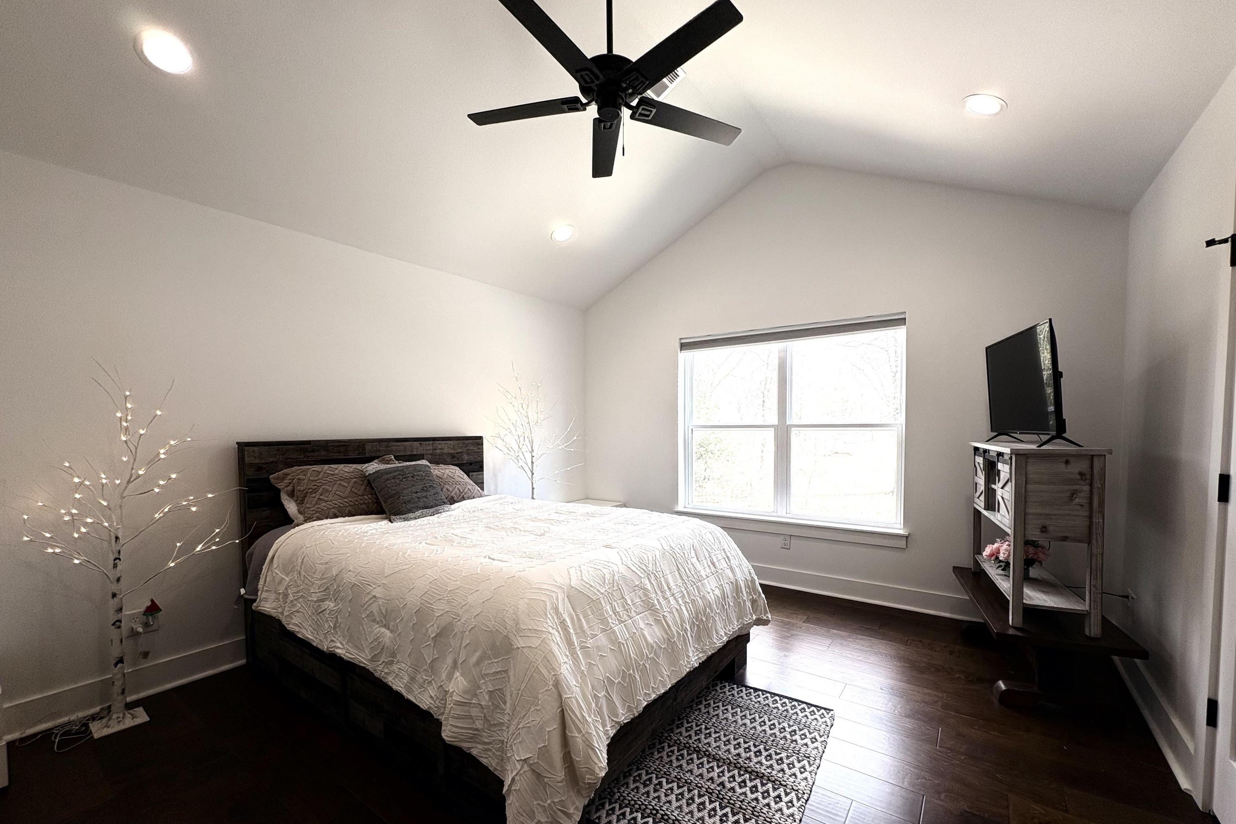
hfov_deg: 100.4
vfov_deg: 77.1
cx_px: 621
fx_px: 515
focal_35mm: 15
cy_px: 450
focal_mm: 2.22
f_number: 2.2
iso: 50
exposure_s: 1/130
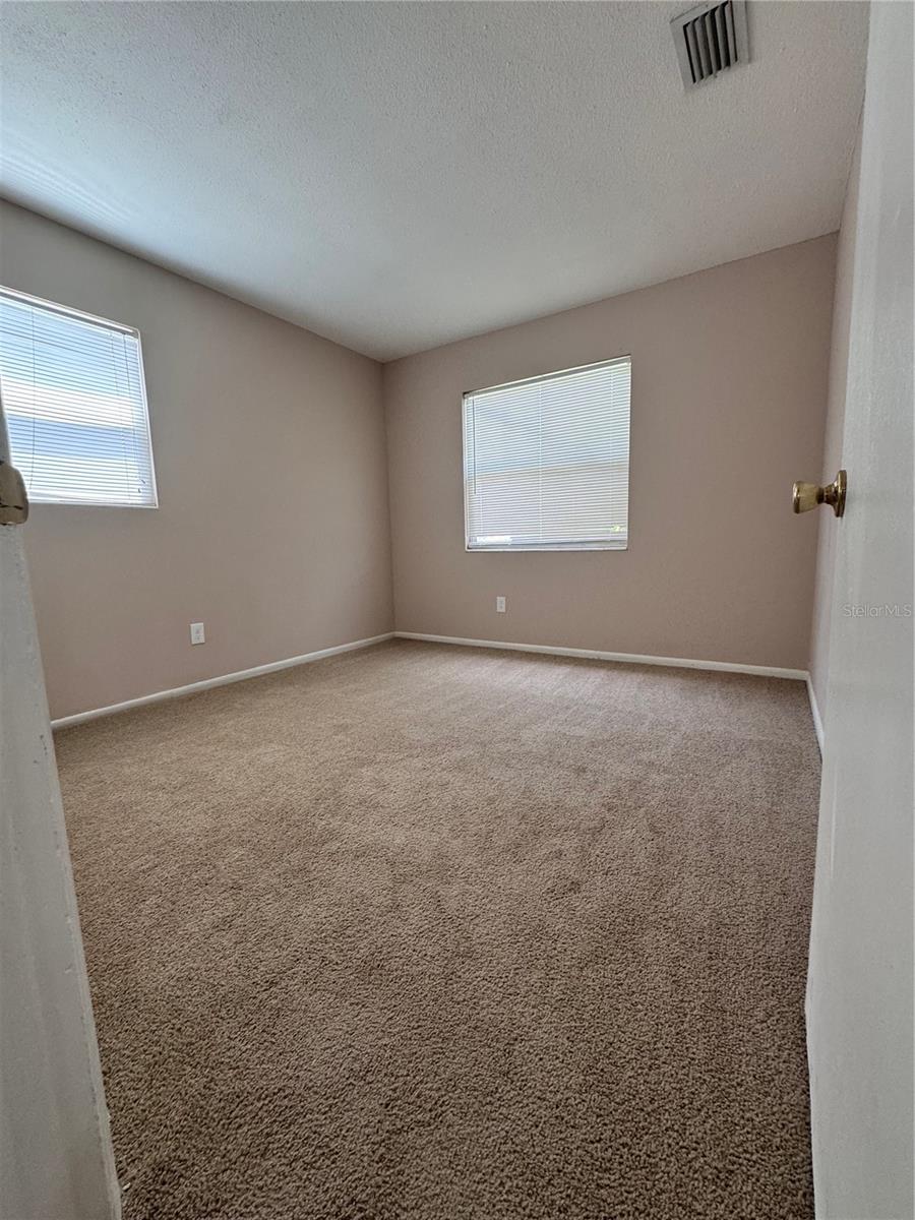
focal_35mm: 14
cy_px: 610
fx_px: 493
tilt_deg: -8.2
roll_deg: +1.4
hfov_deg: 85.7
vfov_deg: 102.1
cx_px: 458
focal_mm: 2.22
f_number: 2.2
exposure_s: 1/120
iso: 250
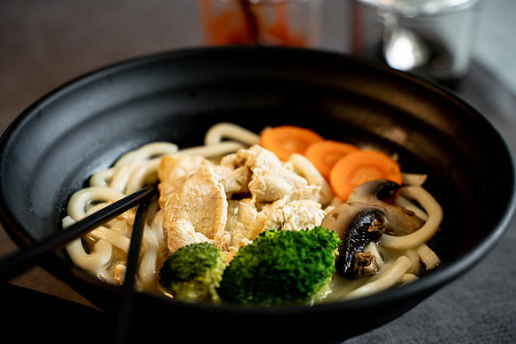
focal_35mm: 70
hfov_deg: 28.8
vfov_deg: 19.5
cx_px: 258
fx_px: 1004
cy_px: 172
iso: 500
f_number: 4
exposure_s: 1/160
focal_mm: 70
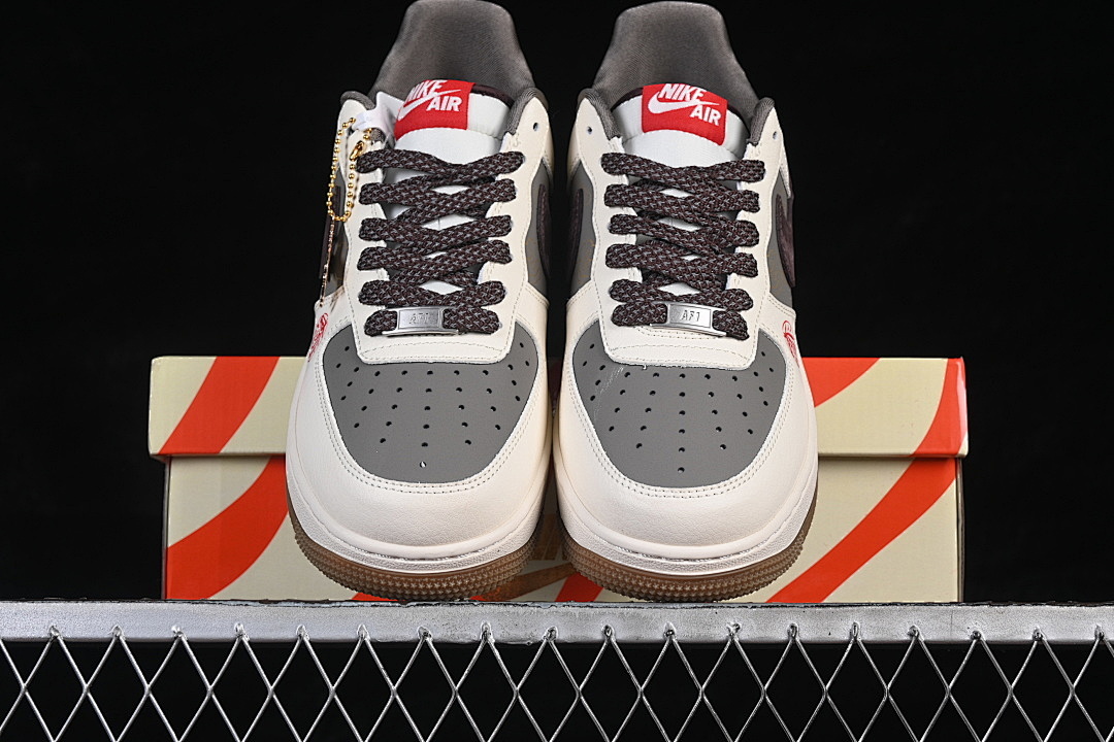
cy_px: 371
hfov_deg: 27.0
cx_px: 557
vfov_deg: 18.2
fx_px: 2321
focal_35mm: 75
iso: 160
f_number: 8
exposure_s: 1/80
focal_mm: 50
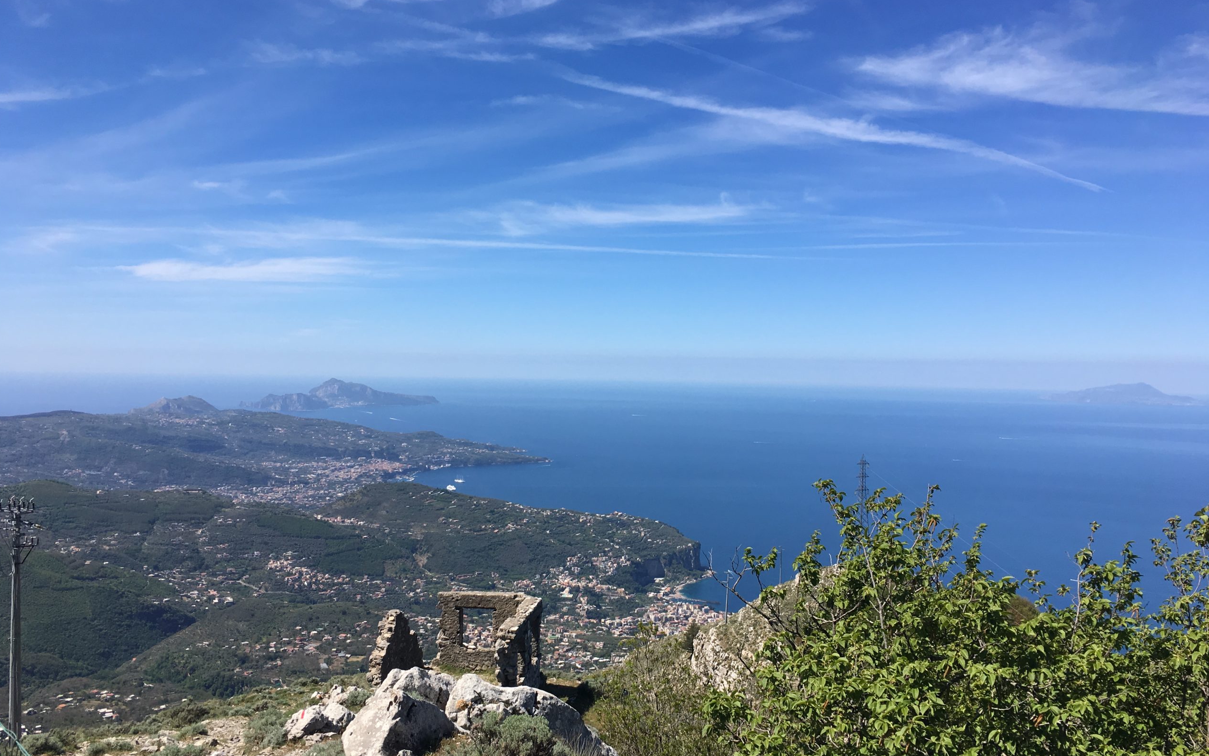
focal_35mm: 31
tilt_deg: -1.4
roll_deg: -2.0
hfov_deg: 61.2
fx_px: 1021
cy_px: 416
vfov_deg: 40.6
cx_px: 603
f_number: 2.2
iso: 25
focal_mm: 4.15
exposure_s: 1/1709
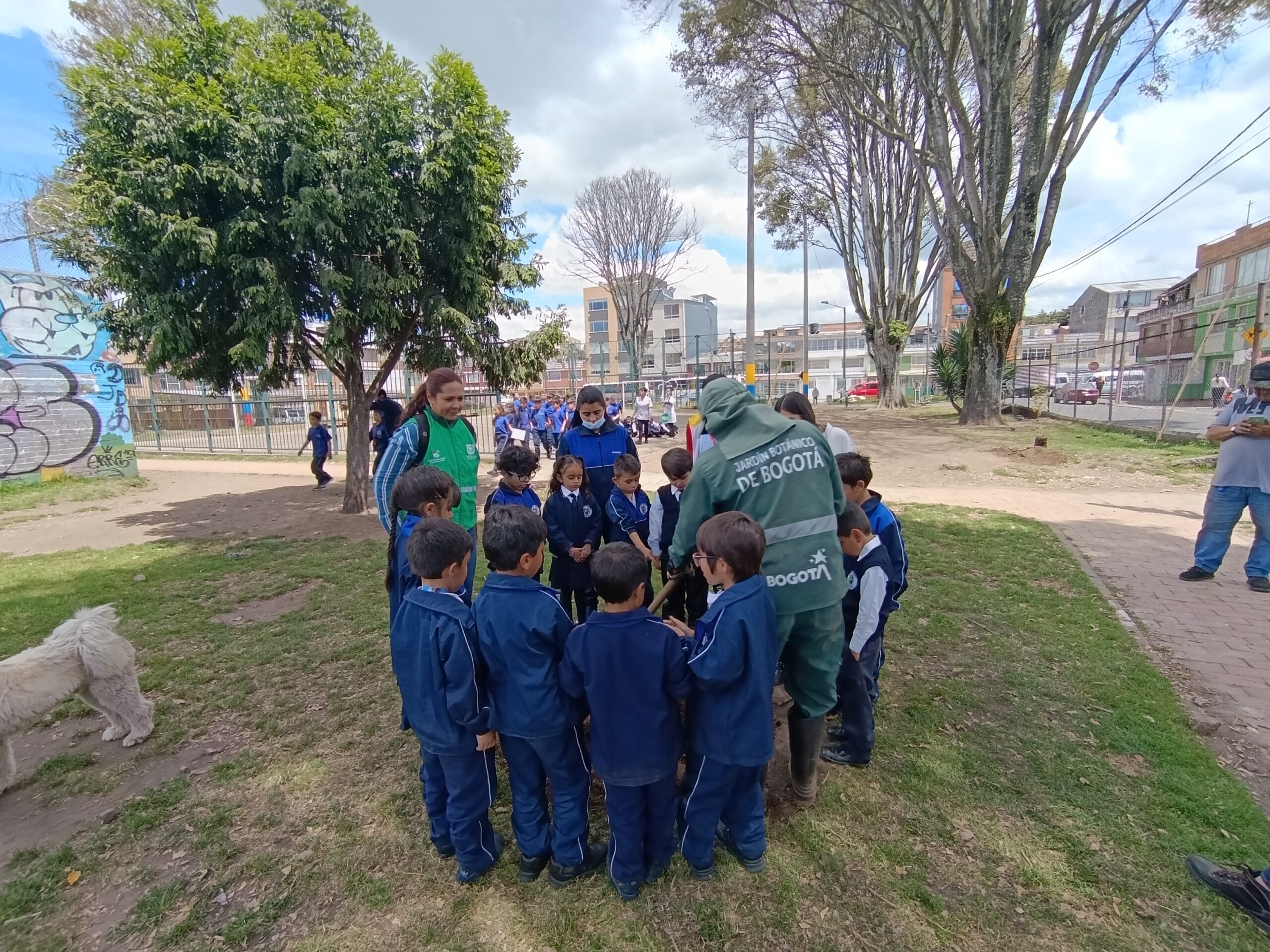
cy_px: 476
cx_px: 635
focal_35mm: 16
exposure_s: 1/346
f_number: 2.2
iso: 50
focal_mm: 1.65
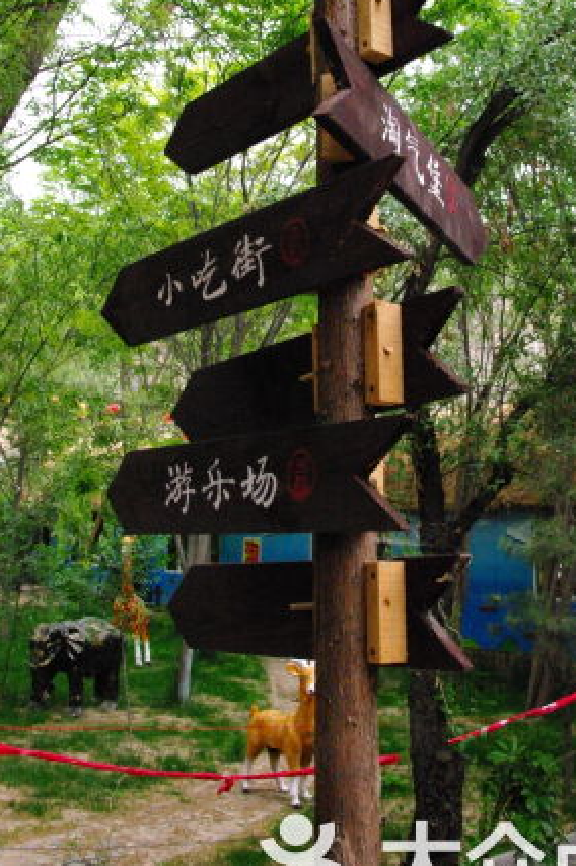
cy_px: 258
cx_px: 297
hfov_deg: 32.0
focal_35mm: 42
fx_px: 1005
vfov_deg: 45.6
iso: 3200
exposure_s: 1/60
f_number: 11
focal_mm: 17
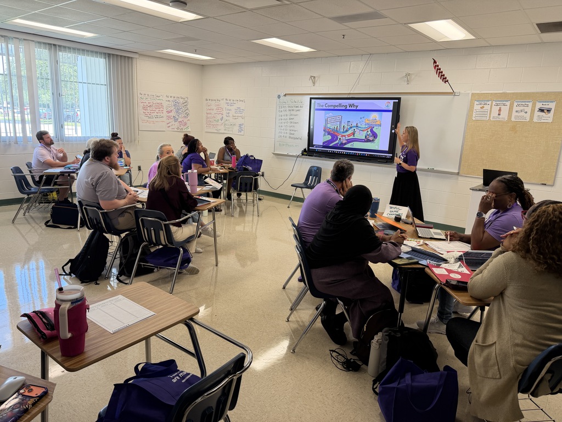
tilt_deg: -13.4
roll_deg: -2.8
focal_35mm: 24
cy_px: 211
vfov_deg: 56.8
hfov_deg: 71.6
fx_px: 390
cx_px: 281
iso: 80
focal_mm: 6.76
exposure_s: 1/121
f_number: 1.78
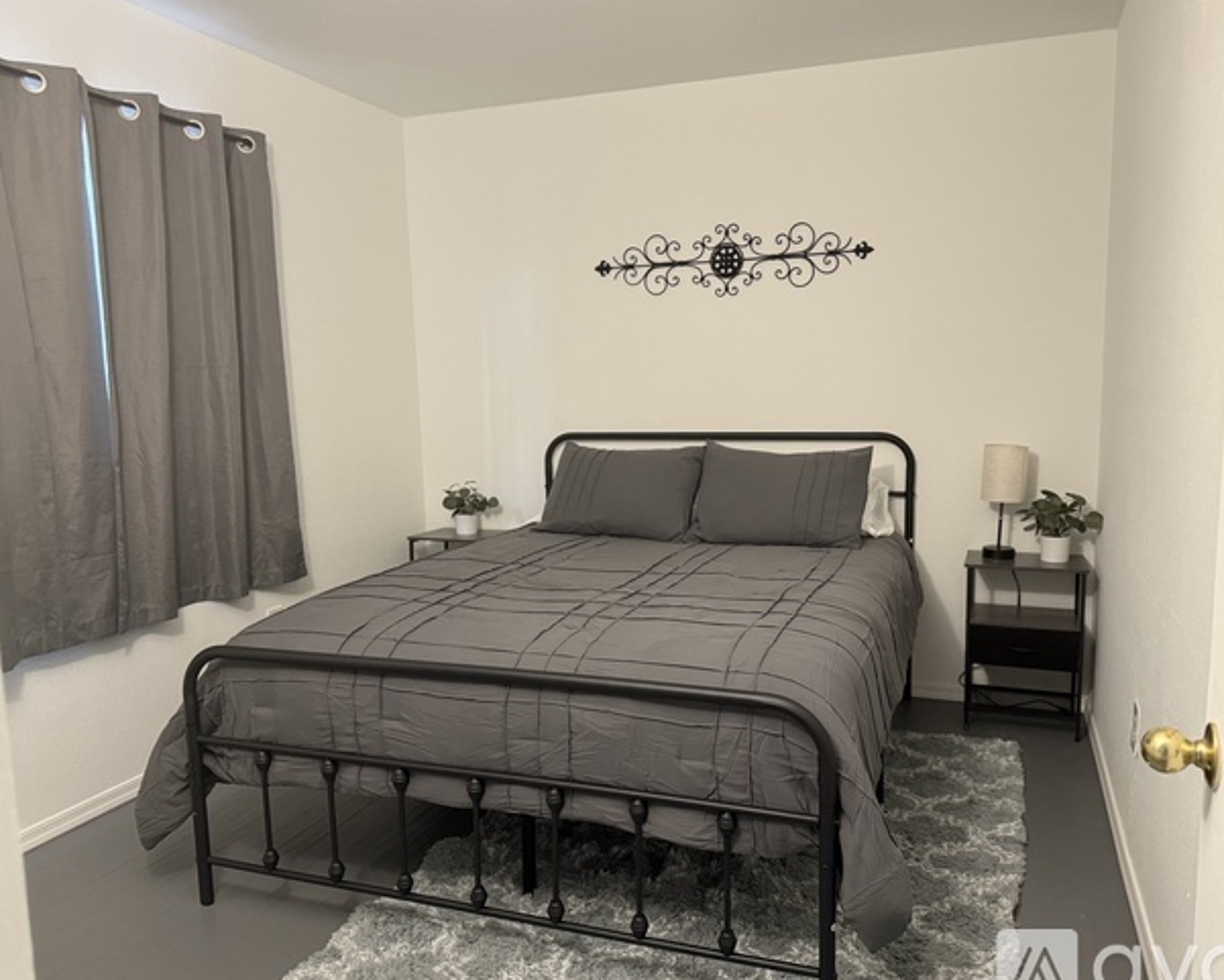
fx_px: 942
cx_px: 647
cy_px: 501
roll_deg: +1.0
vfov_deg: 54.9
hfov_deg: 66.0
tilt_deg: -7.1
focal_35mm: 26
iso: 500
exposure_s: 1/60
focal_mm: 6.76
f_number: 1.78
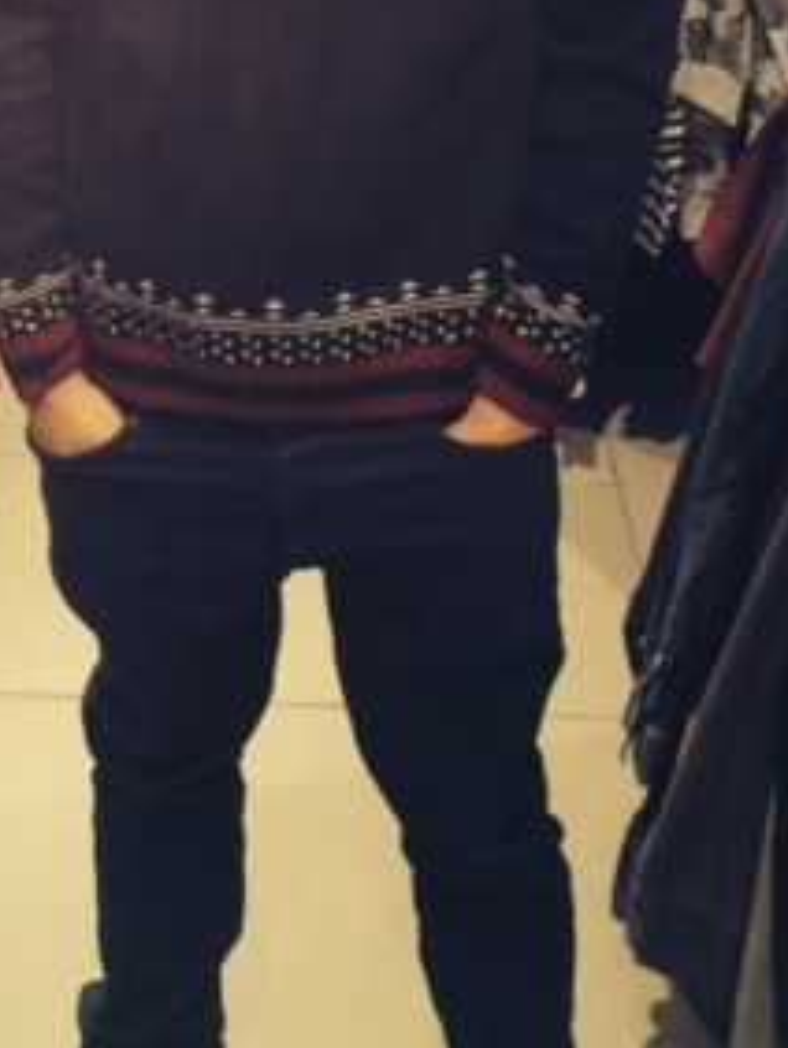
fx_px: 2061
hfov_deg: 21.6
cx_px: 409
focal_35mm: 68
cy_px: 41
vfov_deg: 27.2
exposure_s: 1/30
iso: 80
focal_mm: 4.12
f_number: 2.2
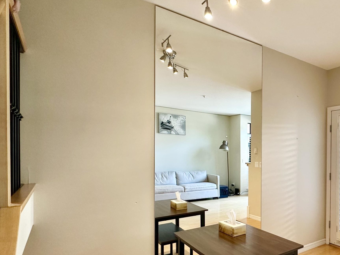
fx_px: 246
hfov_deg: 62.7
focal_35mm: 25
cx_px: 278
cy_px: 150
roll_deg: +0.8
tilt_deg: +0.9
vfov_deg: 54.6
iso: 200
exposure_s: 1/60
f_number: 2.2
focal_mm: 2.22
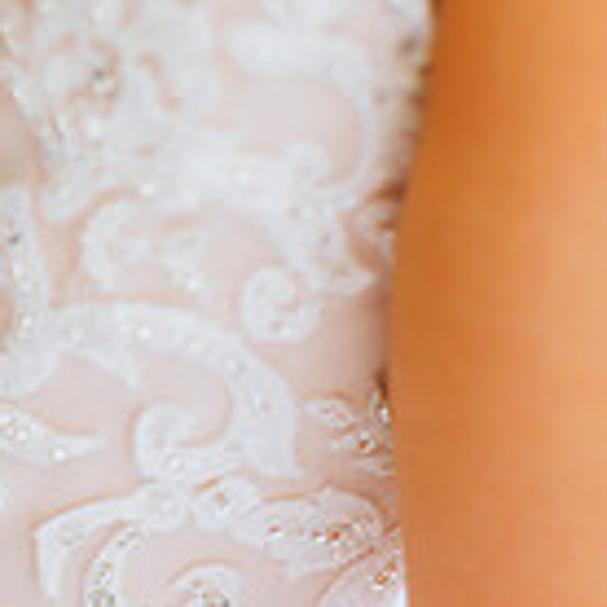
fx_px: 3531
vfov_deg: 9.7
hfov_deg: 9.3
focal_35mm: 178
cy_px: 699
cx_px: -576
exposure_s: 1/100
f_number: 2.2
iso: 250
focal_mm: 50
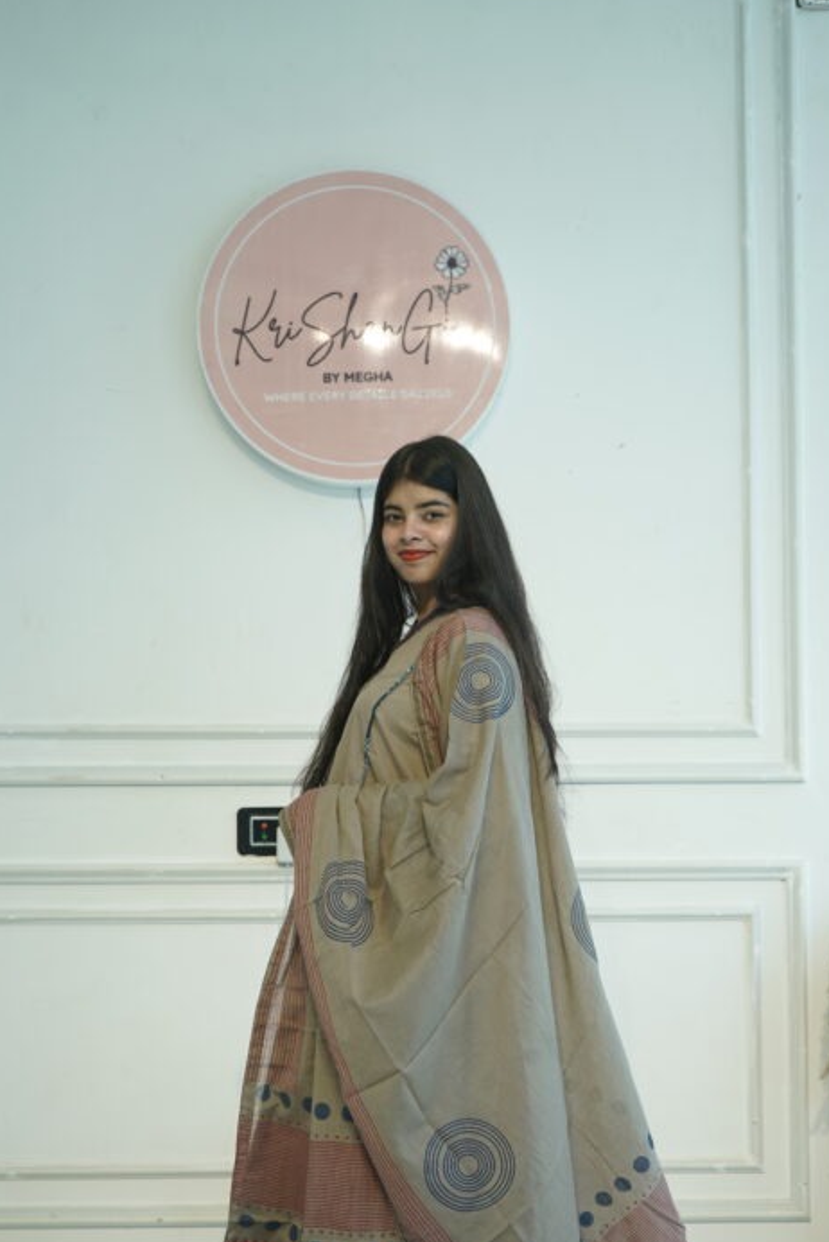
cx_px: 472
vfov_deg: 38.0
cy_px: 756
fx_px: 1794
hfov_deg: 26.0
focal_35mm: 52
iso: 160
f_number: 4.5
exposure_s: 1/100
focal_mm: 40
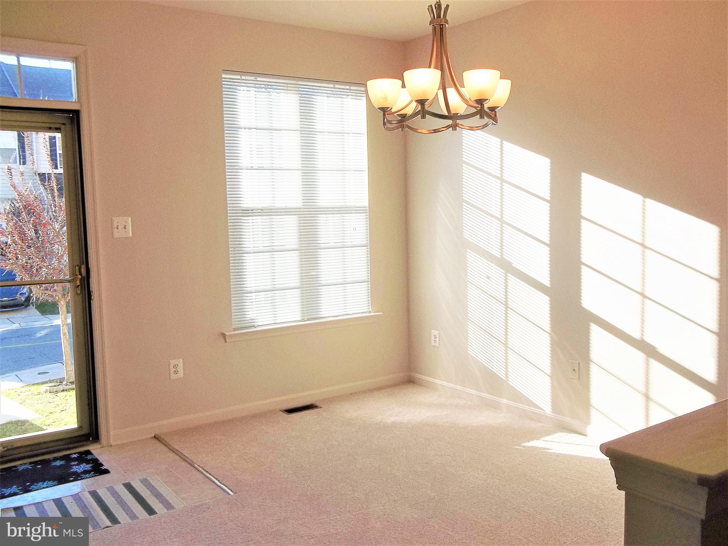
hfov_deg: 56.8
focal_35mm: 32
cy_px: 273
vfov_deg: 44.2
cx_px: 364
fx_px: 673
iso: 80
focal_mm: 5.7
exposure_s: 1/80
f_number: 8.8
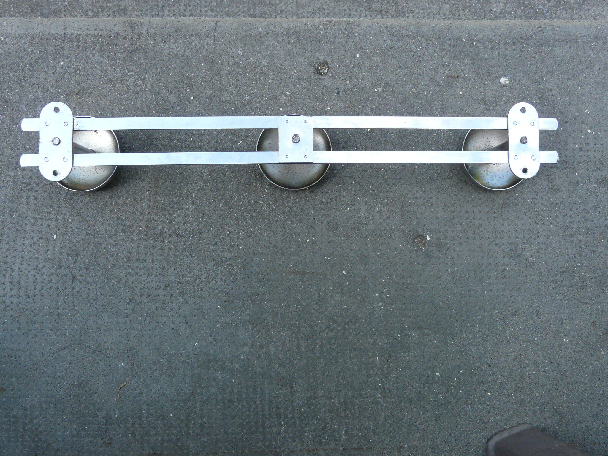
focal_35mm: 28
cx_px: 304
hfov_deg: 63.4
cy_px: 228
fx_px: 492
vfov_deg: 49.7
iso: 100
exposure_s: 1/125
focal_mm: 4.6
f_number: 4
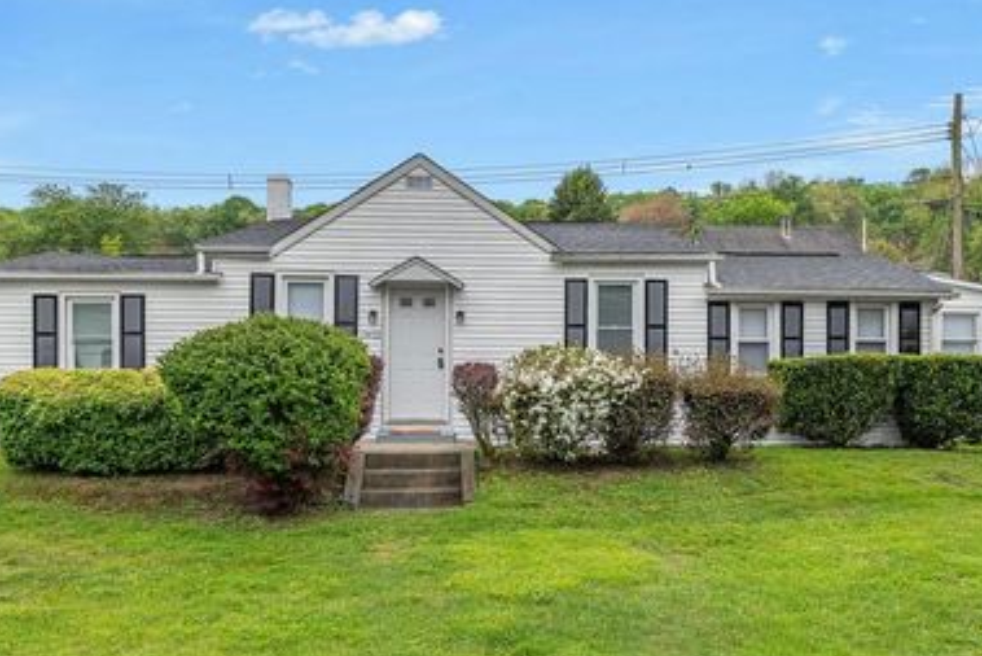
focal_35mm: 29
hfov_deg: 63.6
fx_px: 791
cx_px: 500
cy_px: 299
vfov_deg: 45.0
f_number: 5.6
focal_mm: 22
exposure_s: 1/250
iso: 180
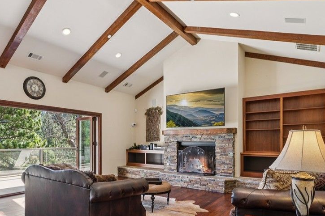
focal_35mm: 24
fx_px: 217
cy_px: 142
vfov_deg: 52.2
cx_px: 133
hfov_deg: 73.1
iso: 100
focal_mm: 17
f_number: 13
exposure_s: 1/3.33
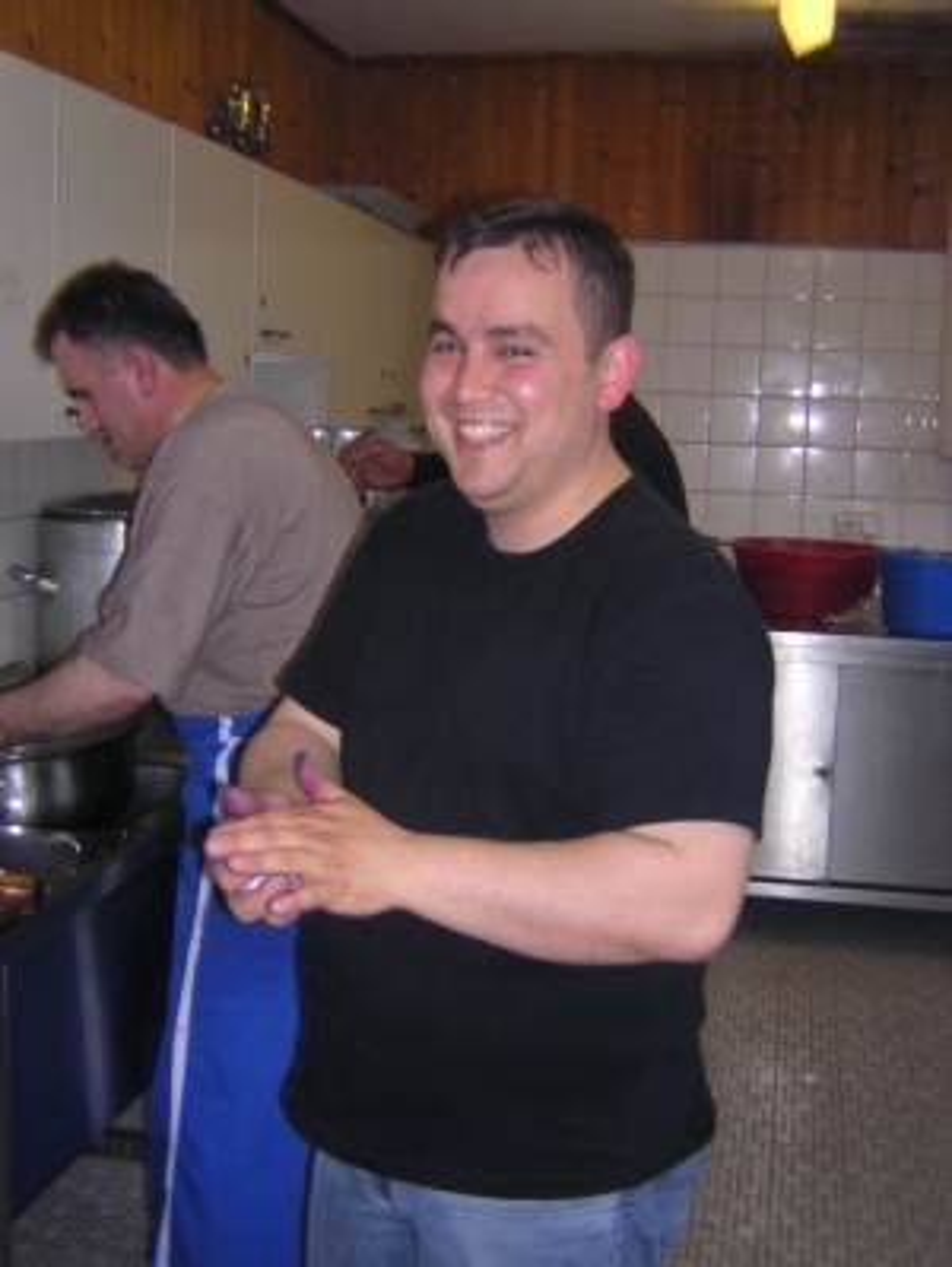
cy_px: 634
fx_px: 1574
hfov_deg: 33.6
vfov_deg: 43.8
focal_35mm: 43
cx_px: 476
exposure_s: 1/60.1
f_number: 2.8
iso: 140
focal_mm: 5.6
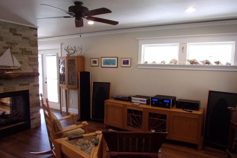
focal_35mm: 26
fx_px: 171
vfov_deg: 49.5
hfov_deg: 69.4
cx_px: 116
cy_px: 86
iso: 160
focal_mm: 4.3
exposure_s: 1/34
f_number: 3.3
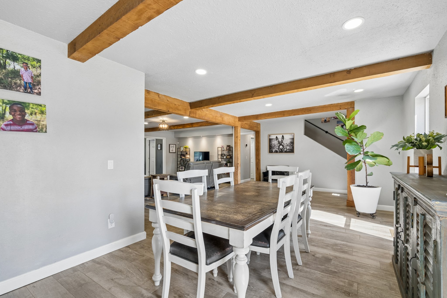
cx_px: 224
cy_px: 149
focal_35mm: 17
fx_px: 211
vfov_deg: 70.4
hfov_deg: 93.3
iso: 200
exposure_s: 1/15
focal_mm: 17
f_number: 8
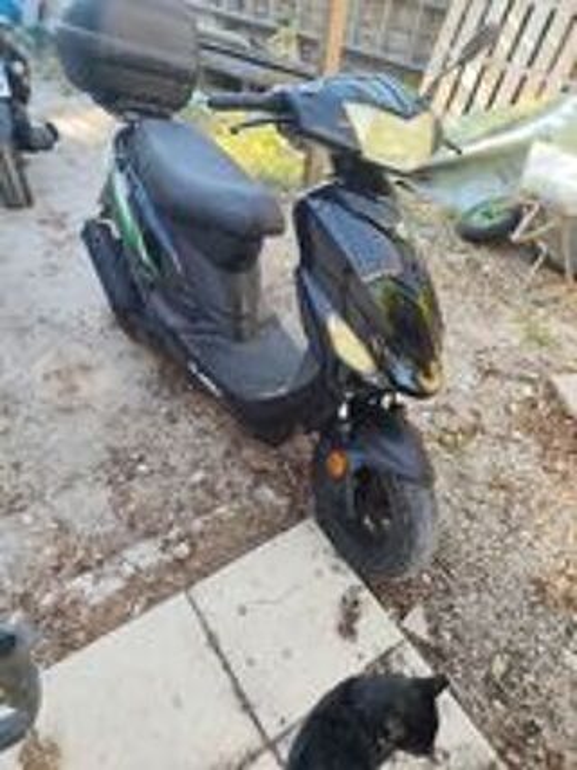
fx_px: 534
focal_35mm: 24
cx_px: 288
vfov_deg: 71.6
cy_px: 385
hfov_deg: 56.8
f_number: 1.7
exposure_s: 1/100
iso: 108
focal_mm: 5.24
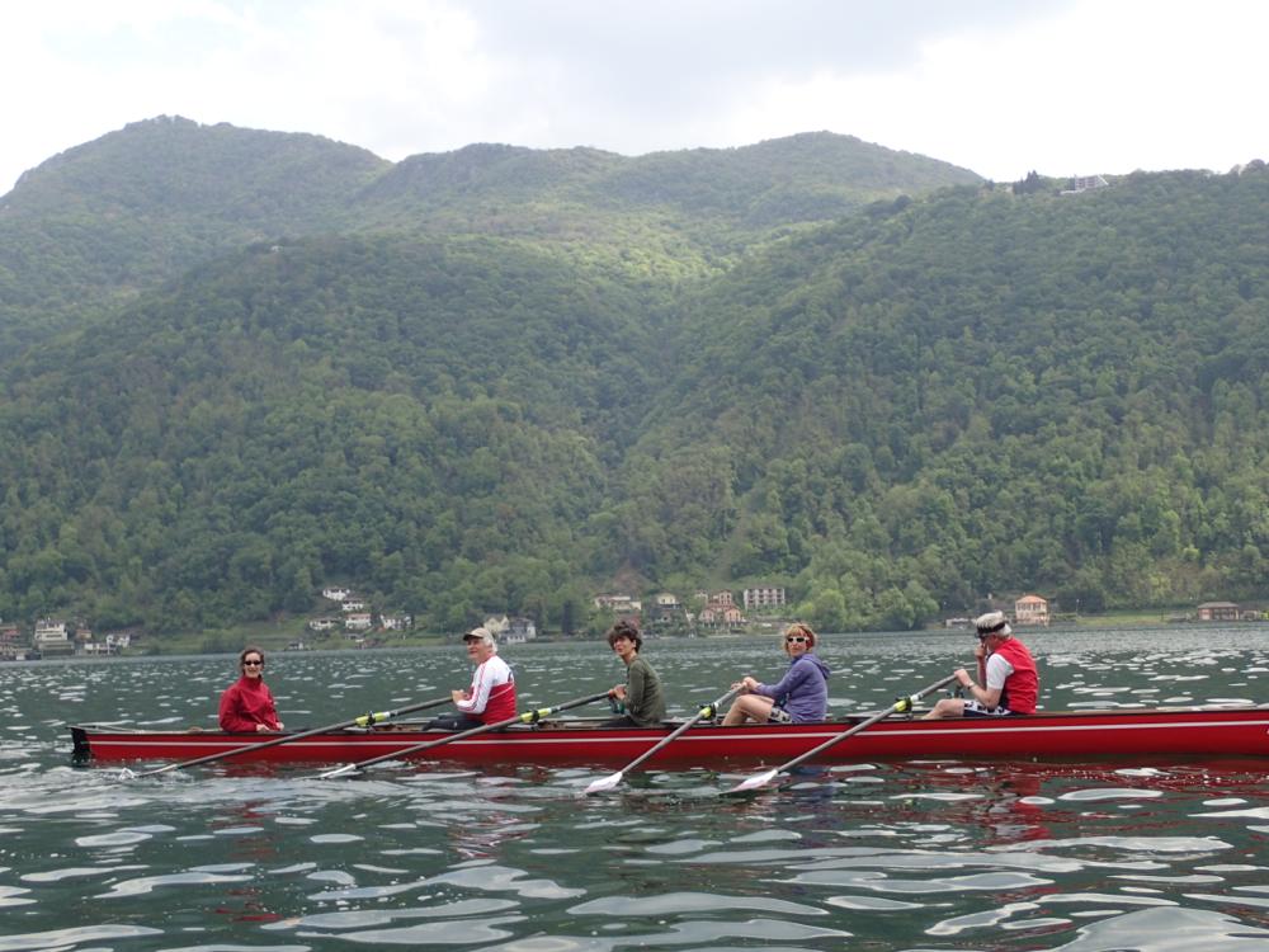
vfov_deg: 31.5
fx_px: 1686
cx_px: 634
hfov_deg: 41.2
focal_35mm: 46
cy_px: 476
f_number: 4.5
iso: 100
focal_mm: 8.41
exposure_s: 1/320
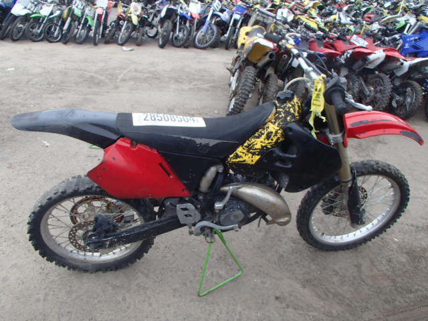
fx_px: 346
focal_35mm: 28
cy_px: 160
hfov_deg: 63.4
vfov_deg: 49.7
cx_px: 214
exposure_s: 1/50
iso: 200
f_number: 3.9
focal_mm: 5
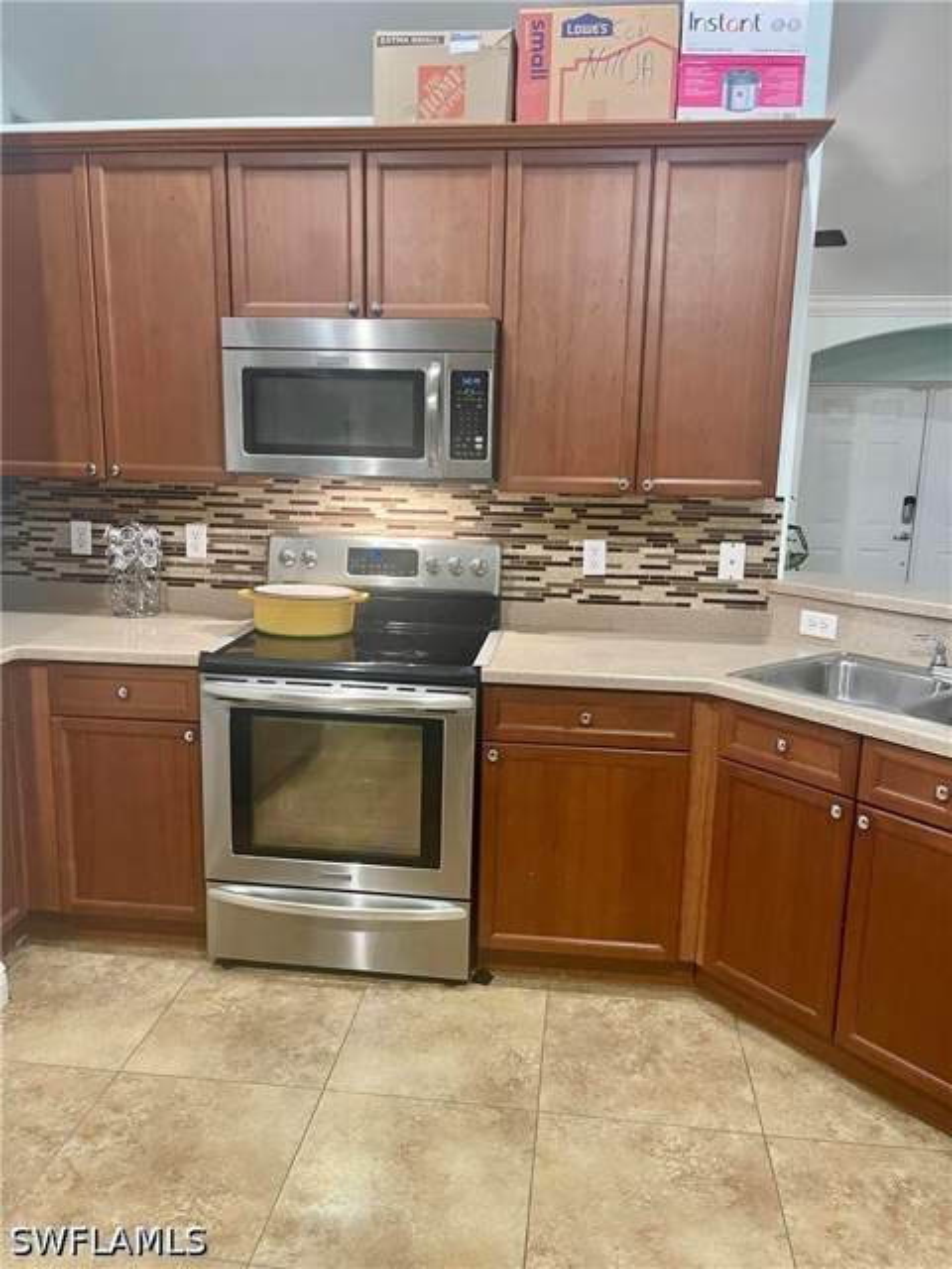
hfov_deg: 54.9
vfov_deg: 69.4
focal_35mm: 25
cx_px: 476
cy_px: 634
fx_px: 917
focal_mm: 5.1
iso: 400
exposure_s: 1/60
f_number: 1.6
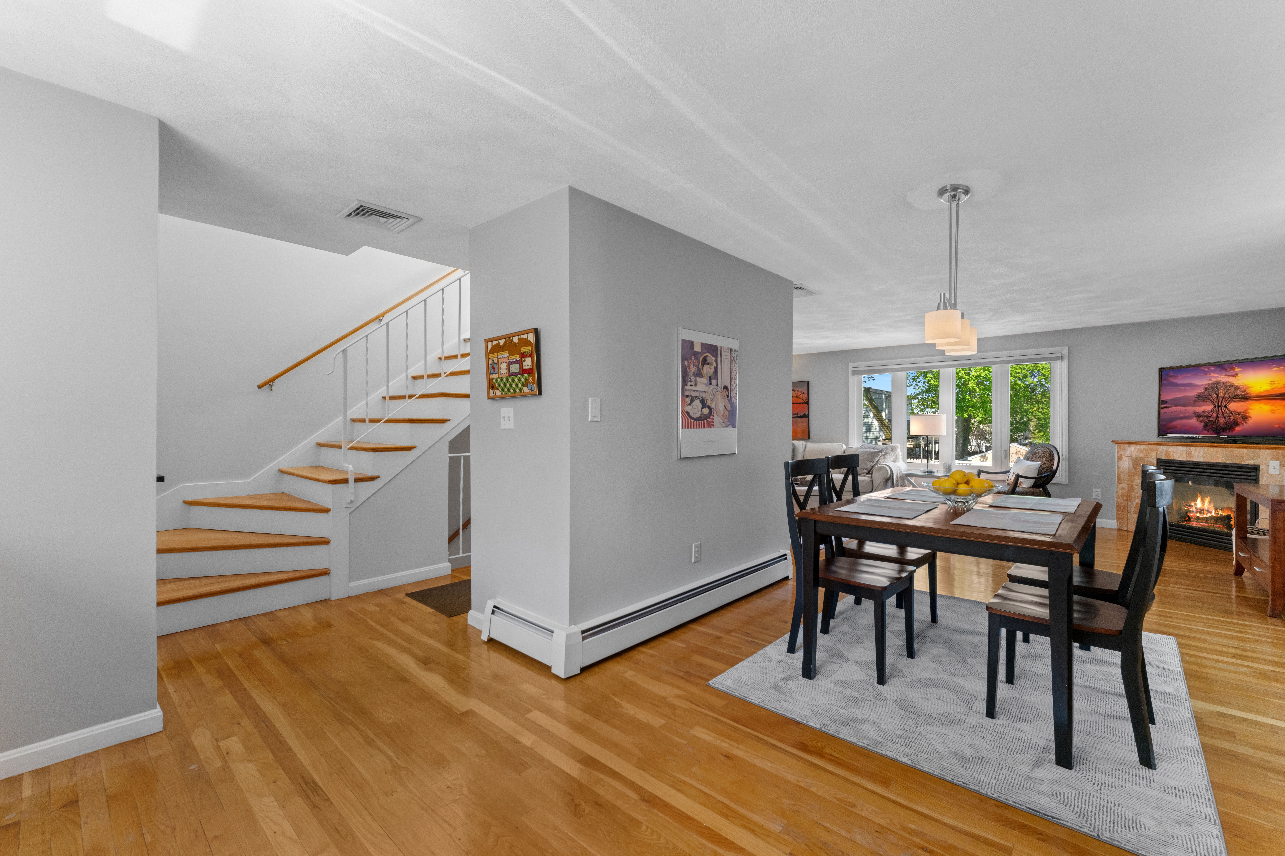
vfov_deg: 77.3
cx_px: 642
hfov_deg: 100.4
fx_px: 535
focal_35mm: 15
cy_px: 428
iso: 1250
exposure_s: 1/8
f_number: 11
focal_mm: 15
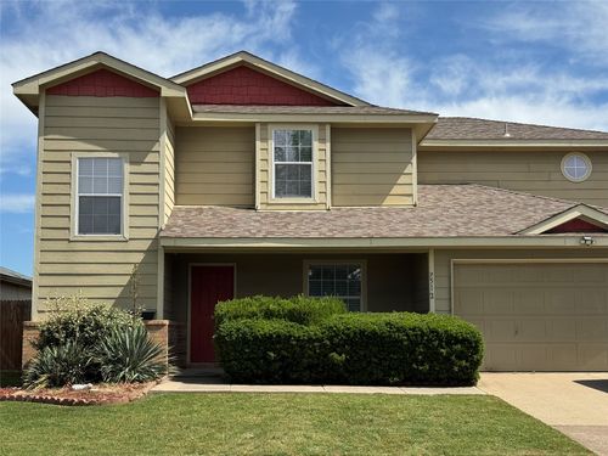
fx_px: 843
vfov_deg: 30.3
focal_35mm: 48
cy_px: 228
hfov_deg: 39.7
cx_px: 304
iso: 64
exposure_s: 1/4310
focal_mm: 6.76
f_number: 1.78
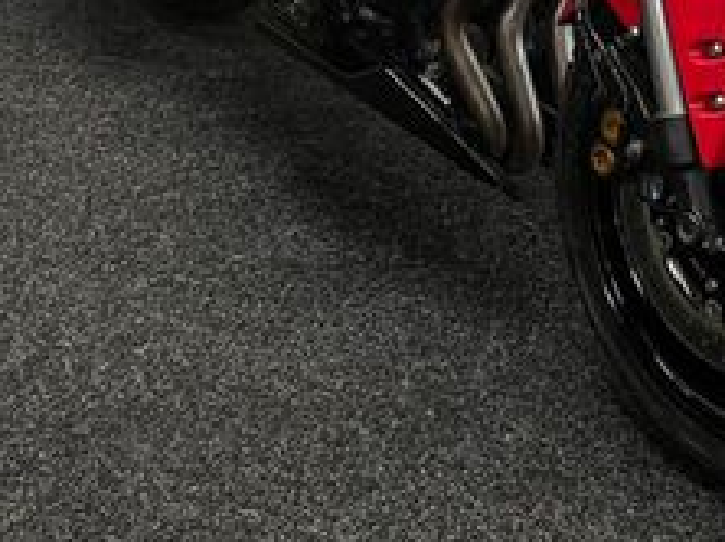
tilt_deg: -17.0
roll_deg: +0.0
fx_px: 1569
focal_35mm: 75
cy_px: -160
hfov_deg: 25.8
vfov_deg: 18.3
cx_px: 506
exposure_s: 1/50
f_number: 1.6
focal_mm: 5.1
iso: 100
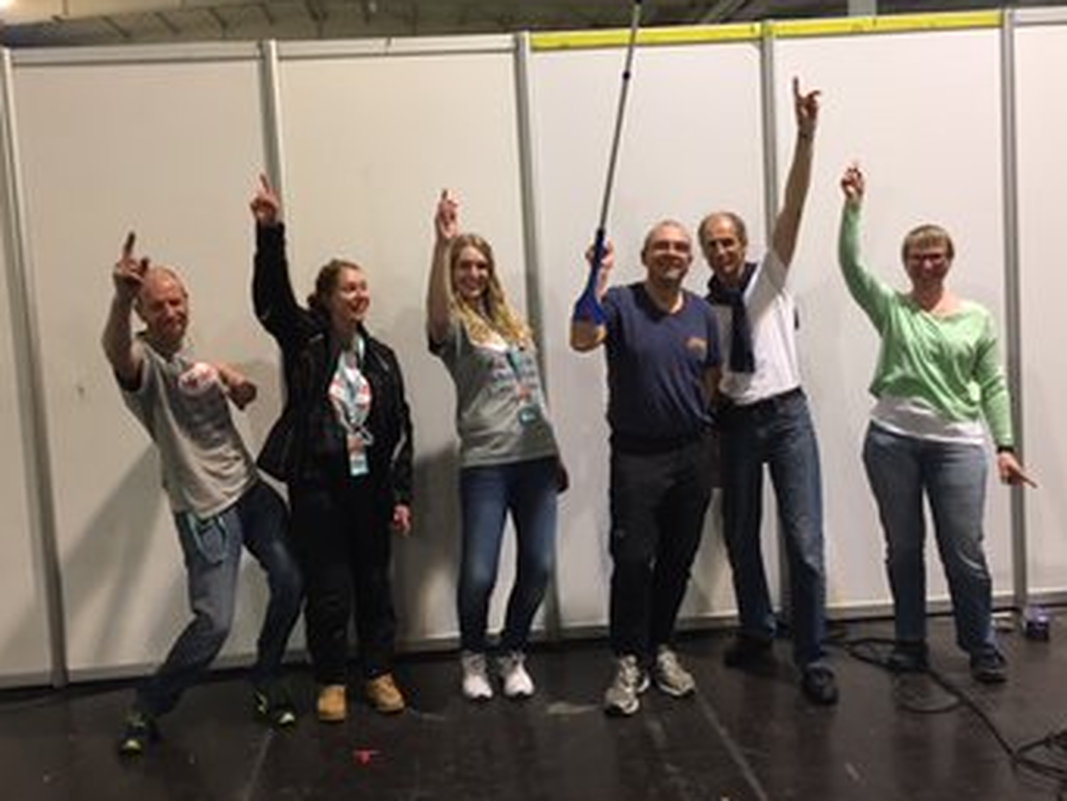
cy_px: 357
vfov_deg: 41.8
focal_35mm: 34
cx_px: 494
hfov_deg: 53.9
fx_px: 1048
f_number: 2.2
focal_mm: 4.15
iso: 160
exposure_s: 1/33
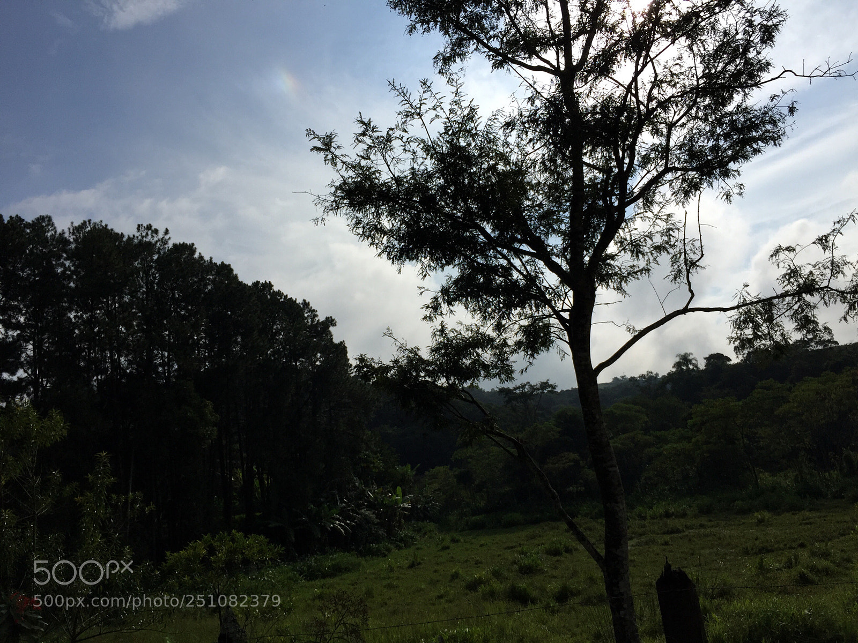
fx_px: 719
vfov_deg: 48.2
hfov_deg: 61.7
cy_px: 322
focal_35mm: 29
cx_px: 429
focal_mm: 4.15
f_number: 2.2
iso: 32
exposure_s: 1/6623
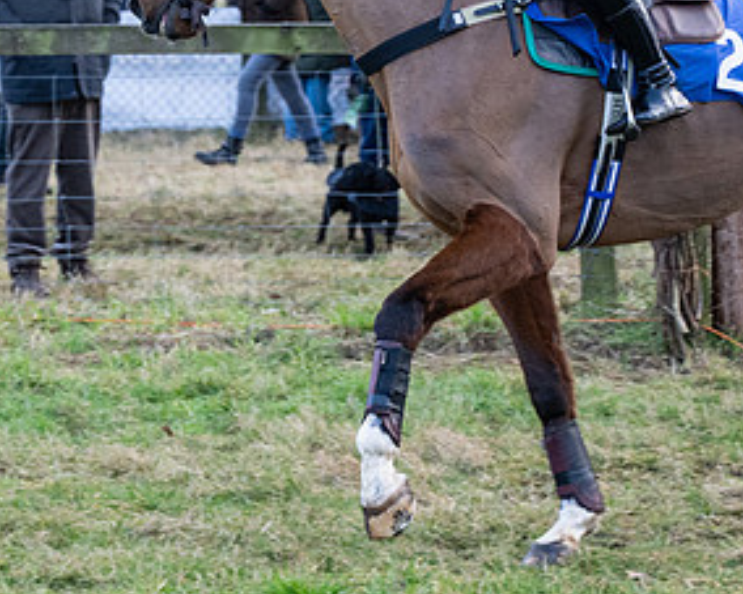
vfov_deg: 6.5
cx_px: 595
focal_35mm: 237
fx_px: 5210
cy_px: 115
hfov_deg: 8.1
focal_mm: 71
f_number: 4
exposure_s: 1/400
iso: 1000
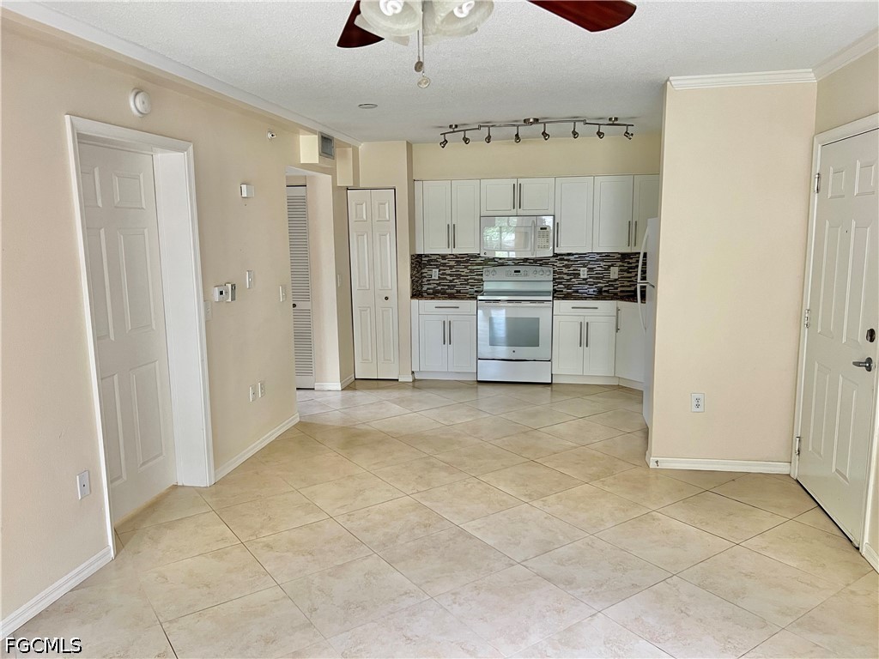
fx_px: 660
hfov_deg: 67.3
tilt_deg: -9.4
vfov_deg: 53.1
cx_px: 440
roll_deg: +0.9
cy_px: 330
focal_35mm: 26
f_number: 1.5
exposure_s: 1/61
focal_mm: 5.7
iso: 125
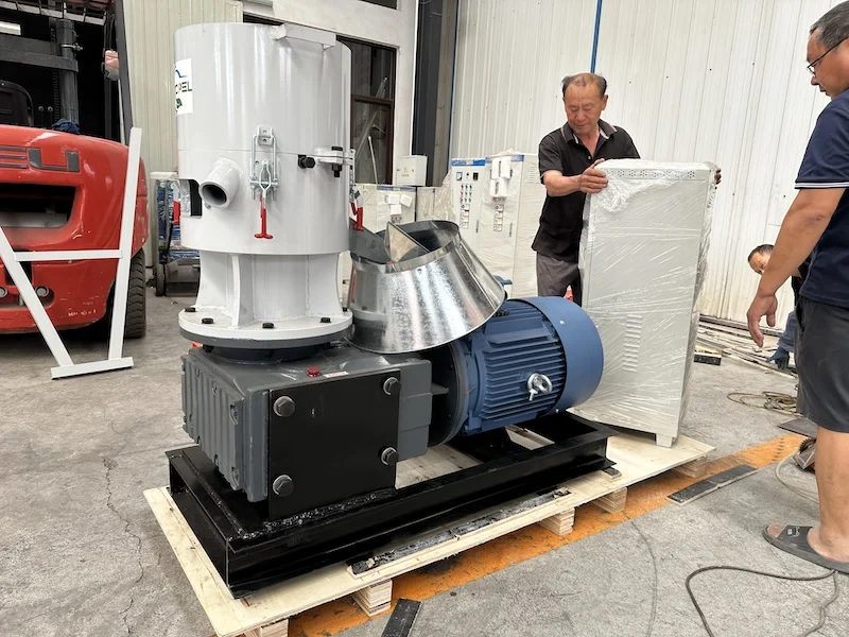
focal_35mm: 24
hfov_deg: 71.6
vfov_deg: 56.8
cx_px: 424
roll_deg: -3.5
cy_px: 318
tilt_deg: -10.9
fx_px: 589
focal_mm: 6.86
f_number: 1.78
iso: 64
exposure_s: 1/174
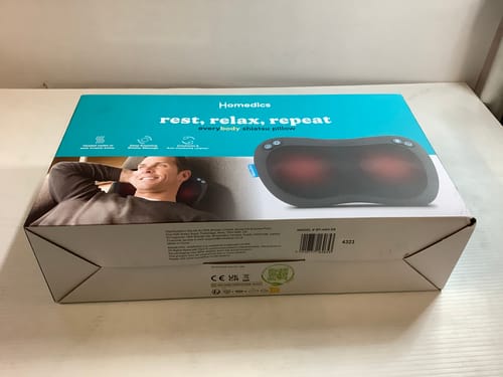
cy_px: 188
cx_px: 252
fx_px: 450
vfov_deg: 45.4
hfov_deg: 58.4
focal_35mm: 31
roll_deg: +1.7
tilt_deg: -39.7
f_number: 2.4
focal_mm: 3.3
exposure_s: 1/50
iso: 160
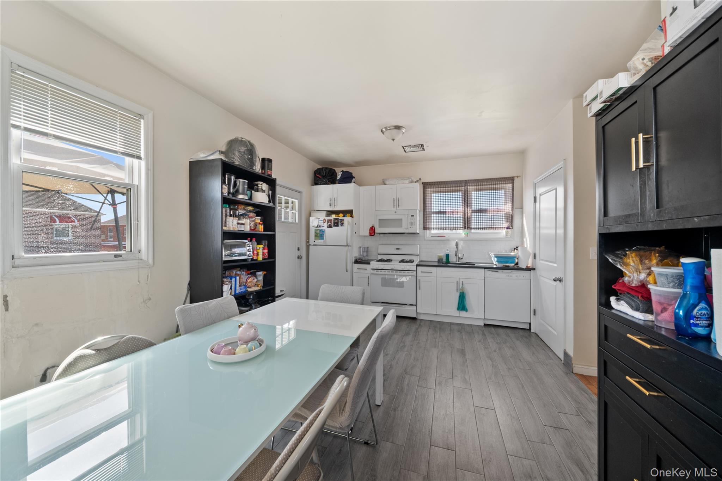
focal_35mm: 12
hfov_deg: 112.6
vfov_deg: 90.0
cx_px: 361
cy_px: 240
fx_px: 241
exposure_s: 1/6
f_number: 8
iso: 100
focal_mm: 8
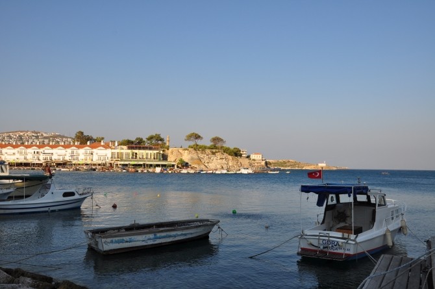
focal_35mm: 32
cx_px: 218
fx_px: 380
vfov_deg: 41.6
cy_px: 144
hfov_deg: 59.6
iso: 200
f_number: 10
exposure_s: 1/320
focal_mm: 21
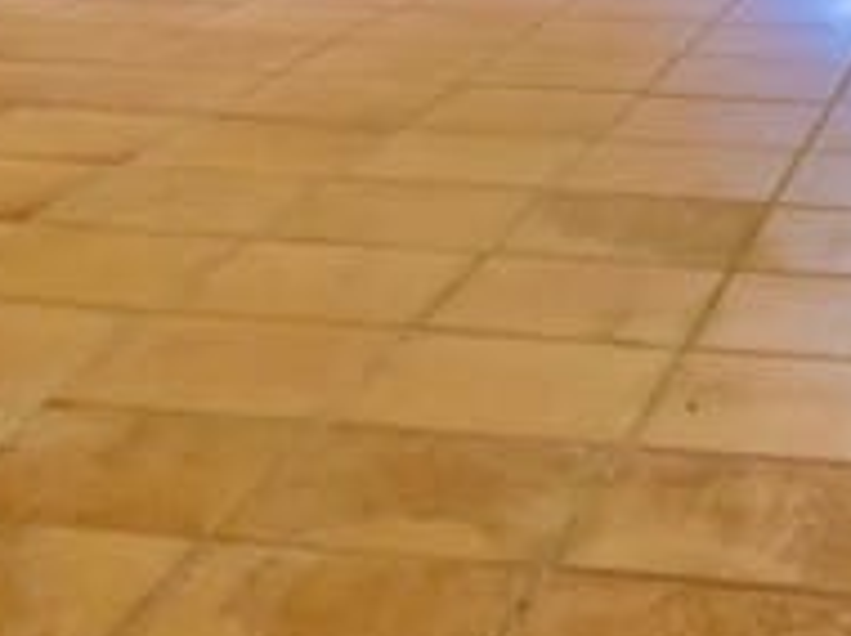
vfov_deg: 13.9
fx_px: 2431
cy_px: -361
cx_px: 609
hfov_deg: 19.8
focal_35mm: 99
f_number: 4
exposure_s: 1/60
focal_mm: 12
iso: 640
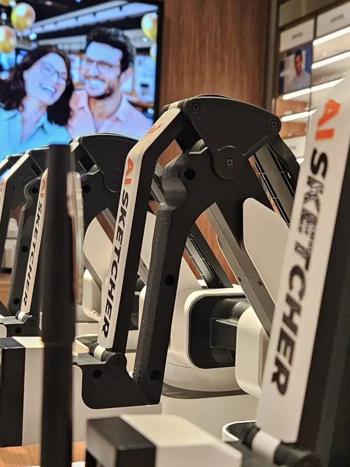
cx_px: 163
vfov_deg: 36.2
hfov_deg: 27.5
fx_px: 715
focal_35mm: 53
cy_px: 231
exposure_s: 1/100
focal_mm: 5.4
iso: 100
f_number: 1.8
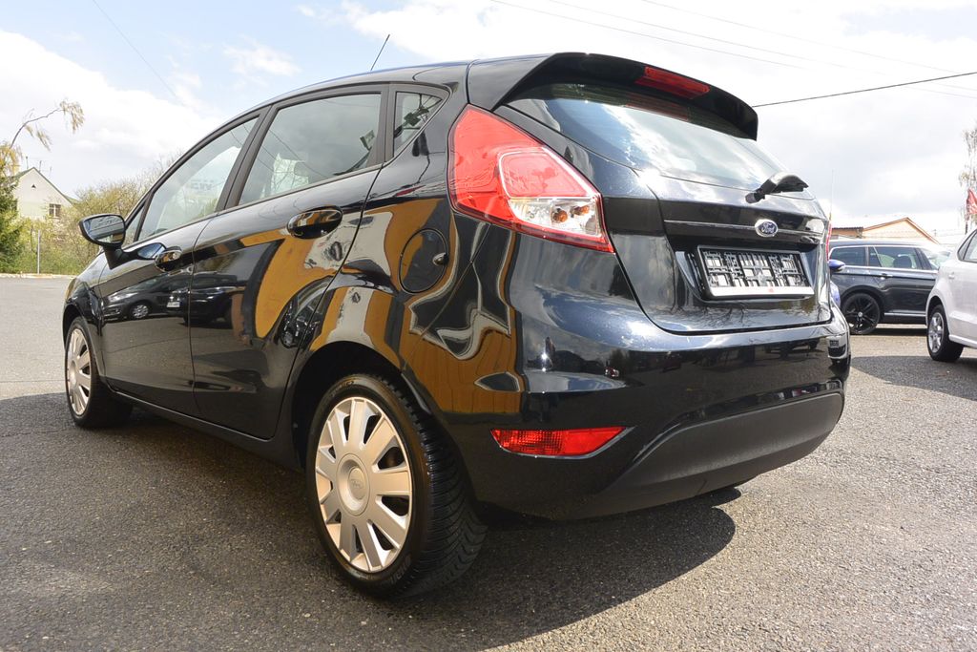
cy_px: 326
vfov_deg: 47.9
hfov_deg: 67.4
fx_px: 733
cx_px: 488
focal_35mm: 27
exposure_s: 1/250
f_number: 7.1
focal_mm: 10
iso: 160
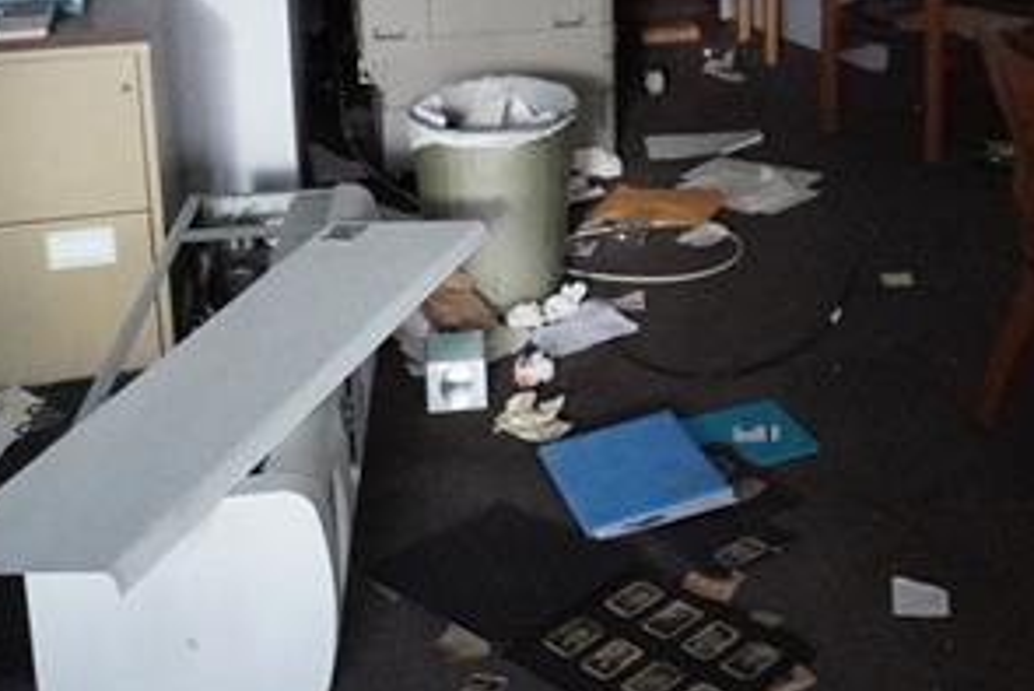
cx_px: 817
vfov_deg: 24.1
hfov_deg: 36.9
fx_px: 1494
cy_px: -100
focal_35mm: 52
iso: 6400
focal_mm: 10
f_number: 4
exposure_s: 1/125
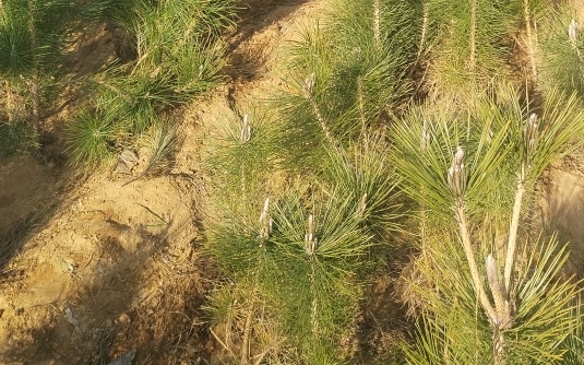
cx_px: 361
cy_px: -192
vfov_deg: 20.1
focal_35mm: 55
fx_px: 875
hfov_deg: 36.7
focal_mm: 4.75
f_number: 1.8
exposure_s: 1/544
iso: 100
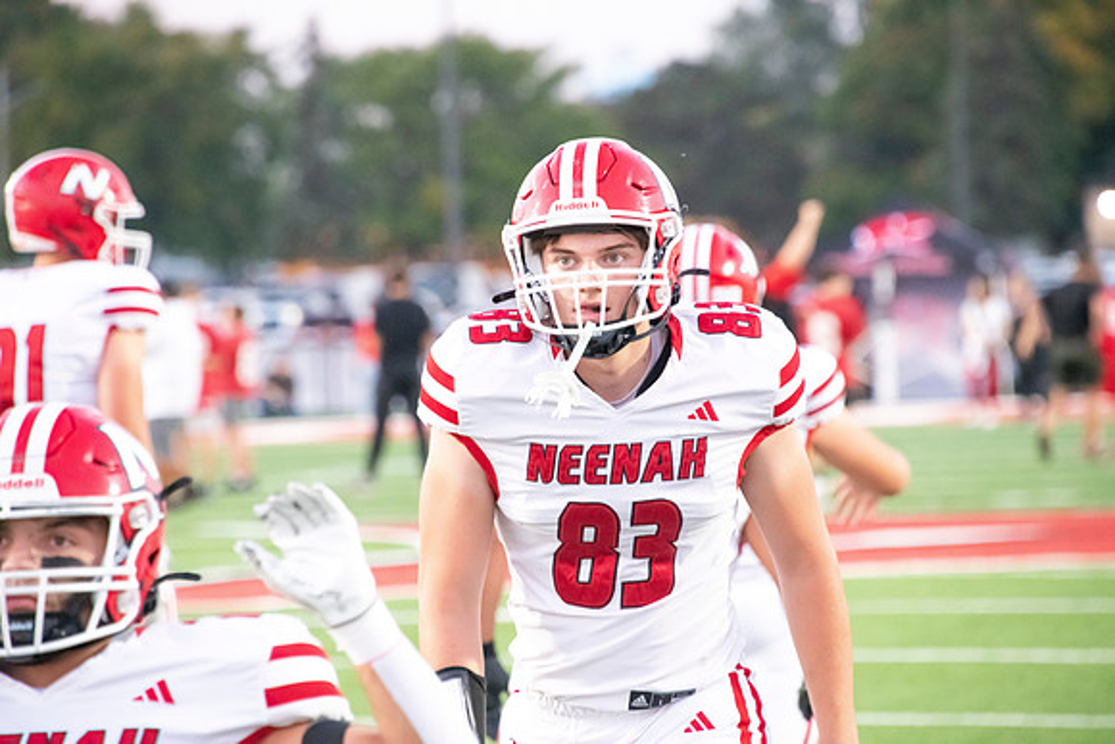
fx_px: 9293
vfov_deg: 4.6
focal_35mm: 300
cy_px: 372
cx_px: 558
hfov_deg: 6.9
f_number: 7.1
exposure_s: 1/320
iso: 10000
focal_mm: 300
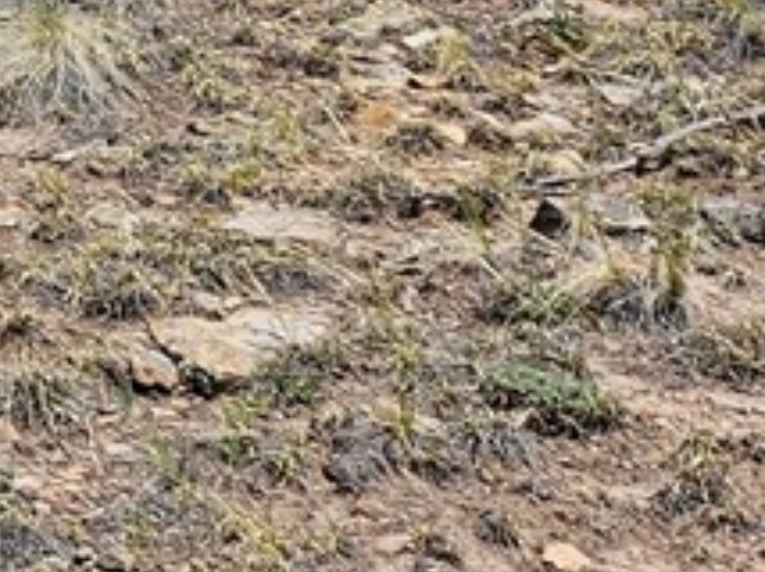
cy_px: -994
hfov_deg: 9.2
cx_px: -1519
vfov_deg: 7.7
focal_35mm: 172
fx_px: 3797
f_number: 1.8
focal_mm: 5.4
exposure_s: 1/2483
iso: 25
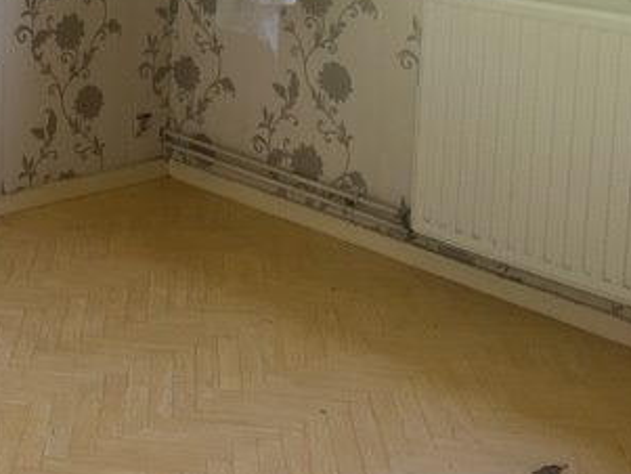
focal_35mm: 69
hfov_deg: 26.5
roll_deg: +0.1
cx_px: -13
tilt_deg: -8.6
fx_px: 1258
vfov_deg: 20.4
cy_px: -40
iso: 80
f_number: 1.6
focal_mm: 5.1
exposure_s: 1/121
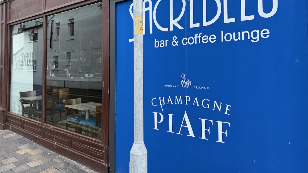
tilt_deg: +1.0
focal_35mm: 27
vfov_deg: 42.5
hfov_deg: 69.8
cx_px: 150
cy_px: 64
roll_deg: -1.1
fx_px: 221
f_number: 1.78
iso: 80
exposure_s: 1/1060
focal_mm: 6.76
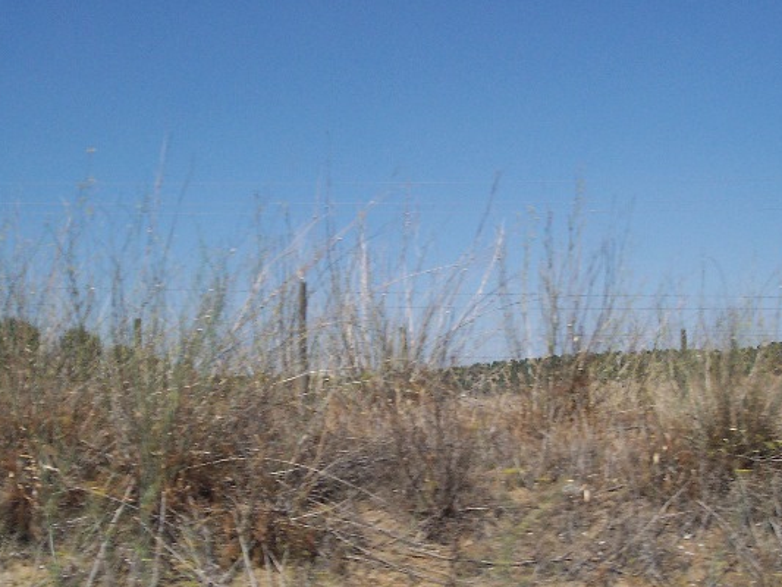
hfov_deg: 33.8
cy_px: 288
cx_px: 399
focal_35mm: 57
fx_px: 1288
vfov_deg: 25.7
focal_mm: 8
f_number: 4.8
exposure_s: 1/1000
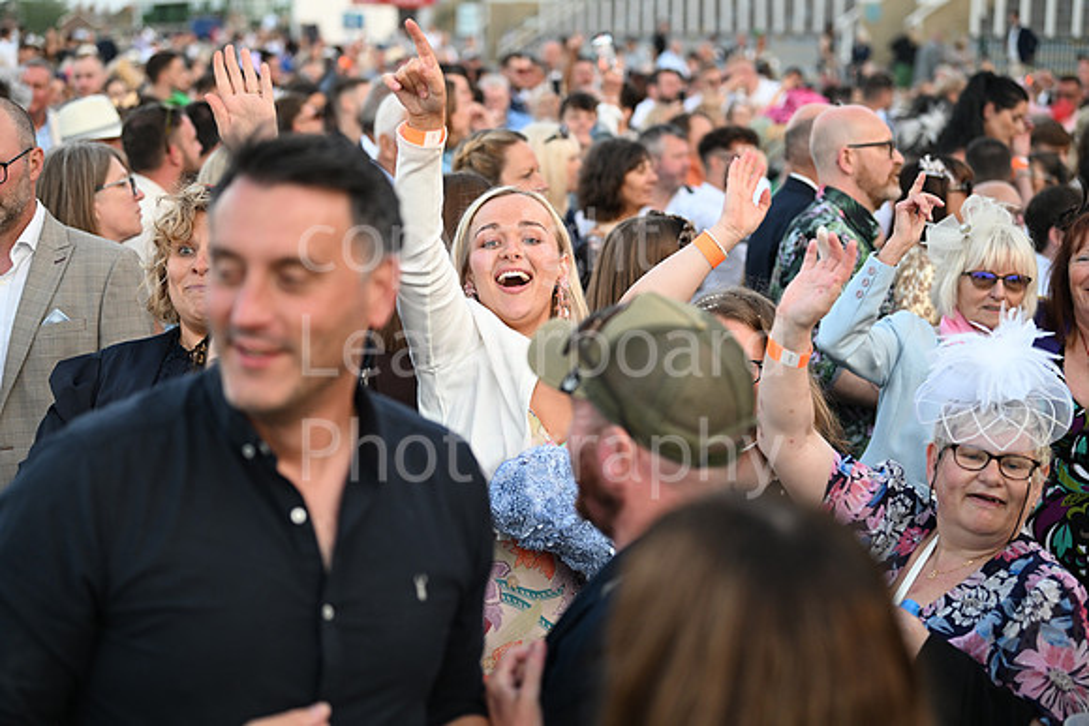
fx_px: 2118
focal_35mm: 70
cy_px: 363
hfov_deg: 28.8
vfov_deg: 19.5
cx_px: 544
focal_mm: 70
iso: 1000
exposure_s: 1/640
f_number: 3.2
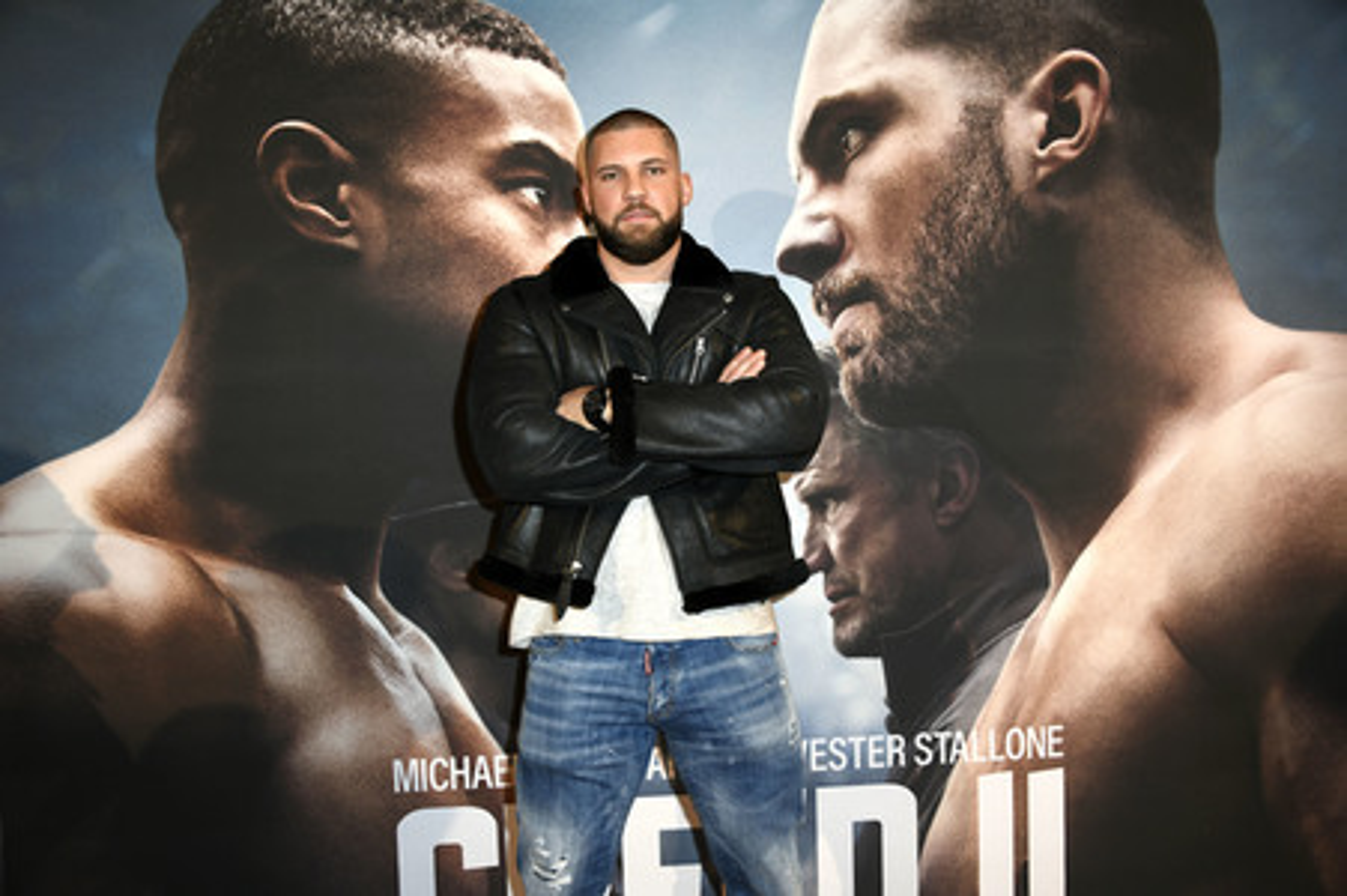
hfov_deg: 55.8
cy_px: 448
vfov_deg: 38.8
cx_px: 674
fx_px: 1271
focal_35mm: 34
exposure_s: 1/125
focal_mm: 34
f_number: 6.3
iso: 500
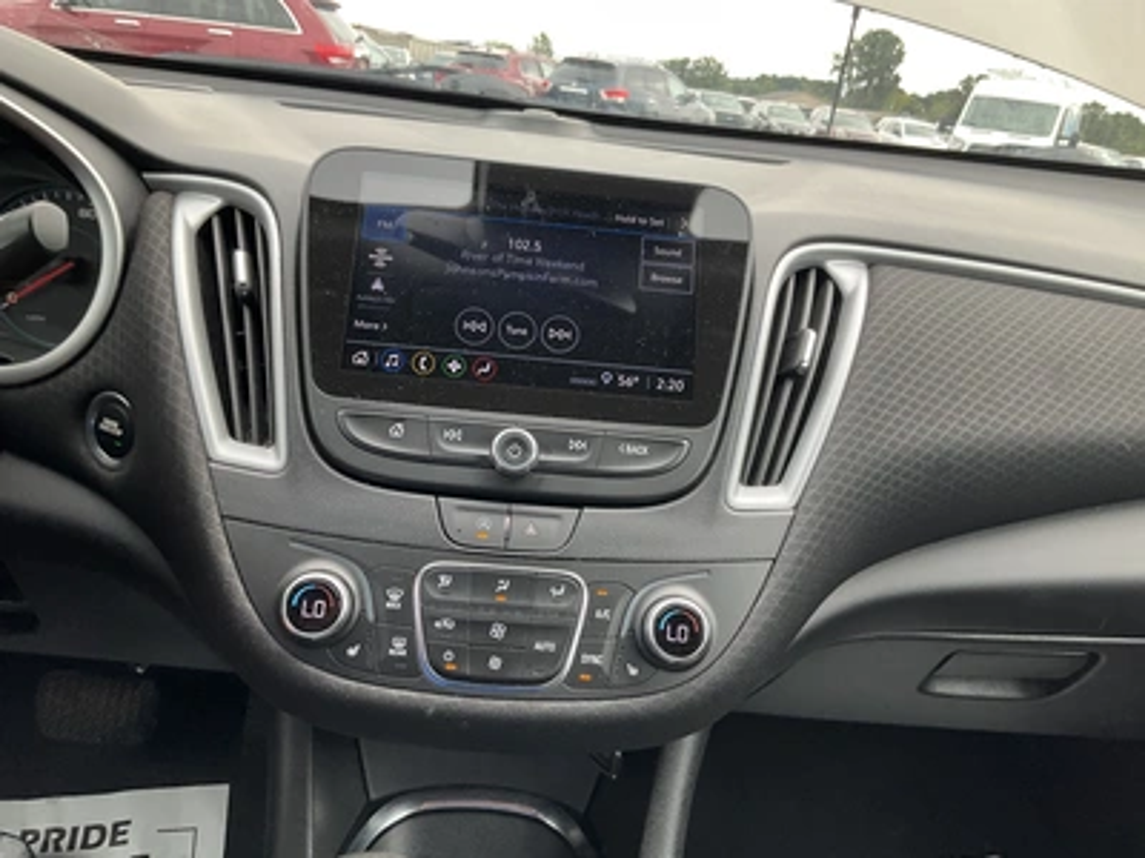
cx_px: 572
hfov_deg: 61.7
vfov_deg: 48.2
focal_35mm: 29
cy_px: 429
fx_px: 959
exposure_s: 1/122
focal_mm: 3
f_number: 1.8
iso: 20
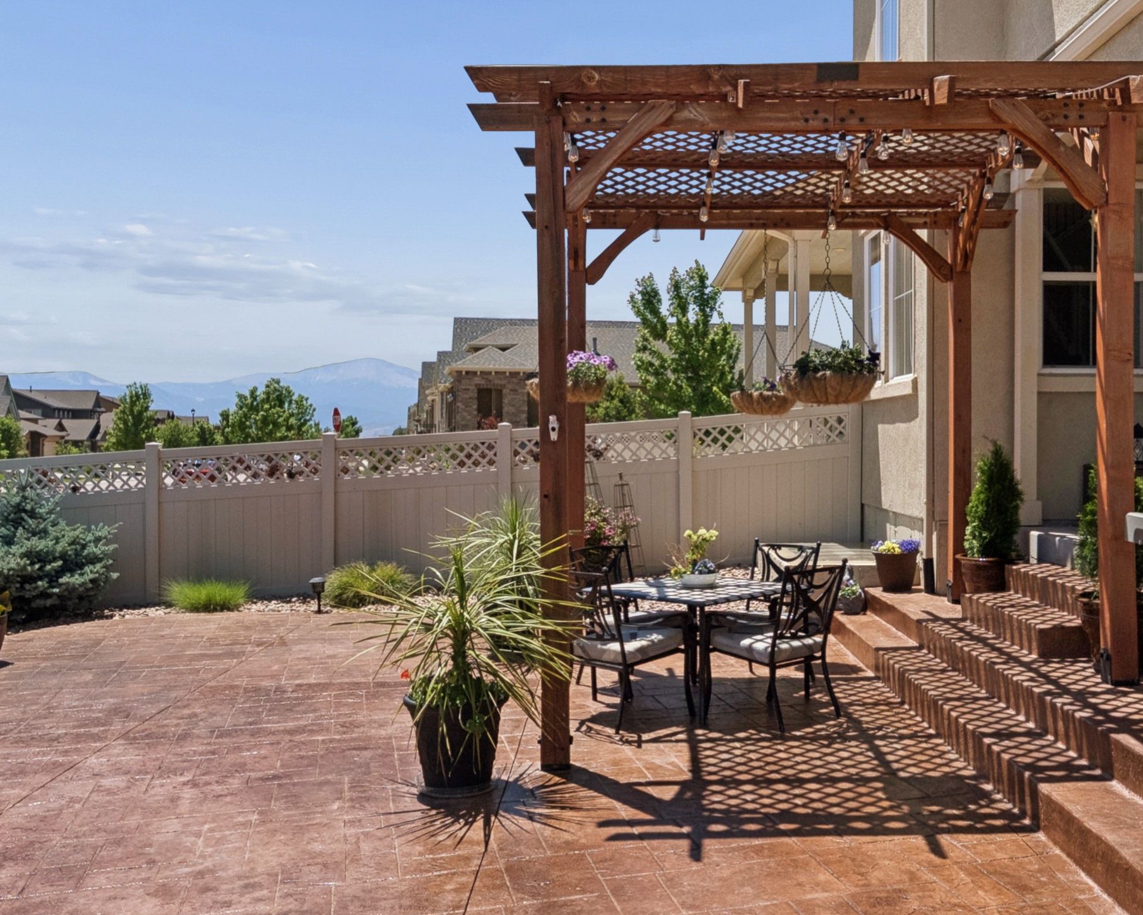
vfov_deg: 42.2
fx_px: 1184
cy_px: 429
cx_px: 629
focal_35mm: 35
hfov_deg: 51.4
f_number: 9
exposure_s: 1/1000
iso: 250
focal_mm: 16
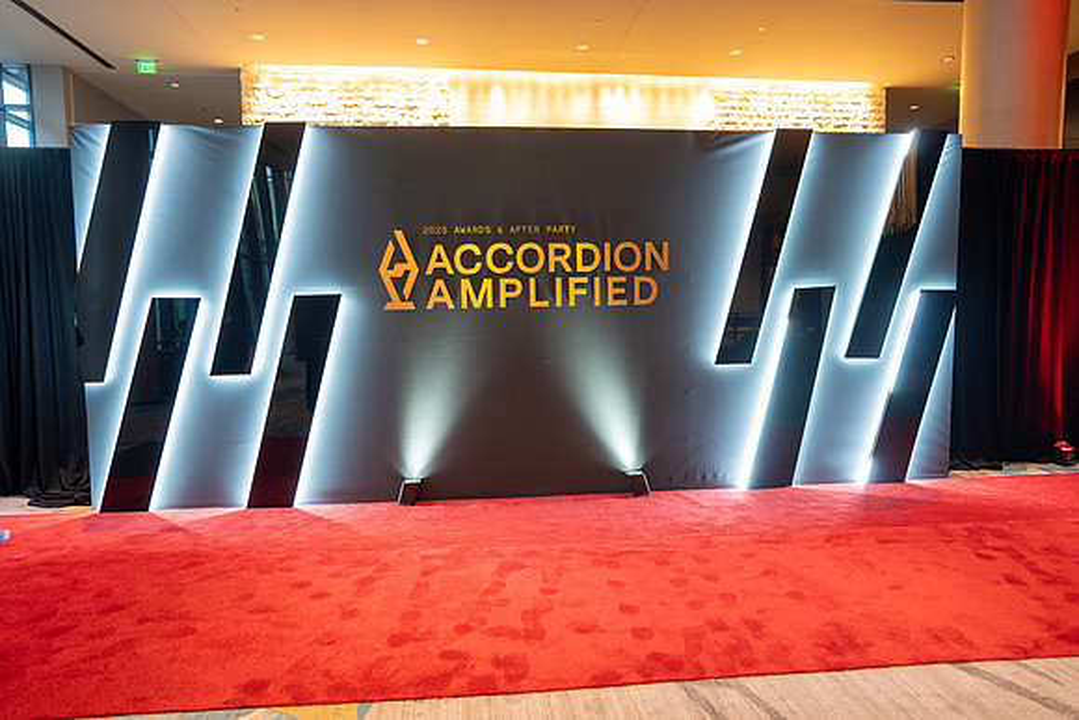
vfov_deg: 53.2
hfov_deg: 73.7
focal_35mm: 24
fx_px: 719
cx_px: 540
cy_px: 360
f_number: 1.8
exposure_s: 1/50
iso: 1000
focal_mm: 24
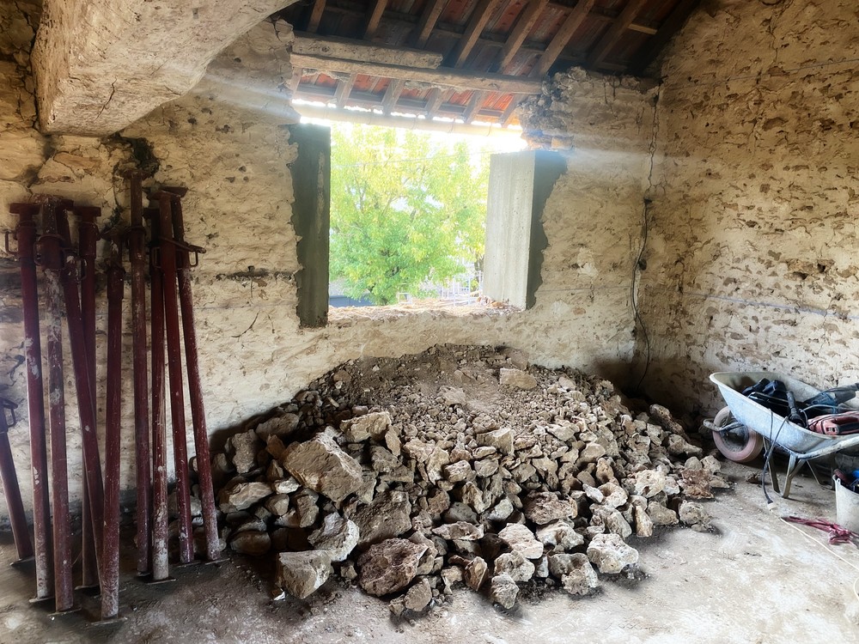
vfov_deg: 53.1
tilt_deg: -9.7
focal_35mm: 26
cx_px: 430
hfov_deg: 67.3
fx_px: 645
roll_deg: -2.5
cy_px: 322
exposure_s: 1/62
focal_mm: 4.25
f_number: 1.8
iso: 125
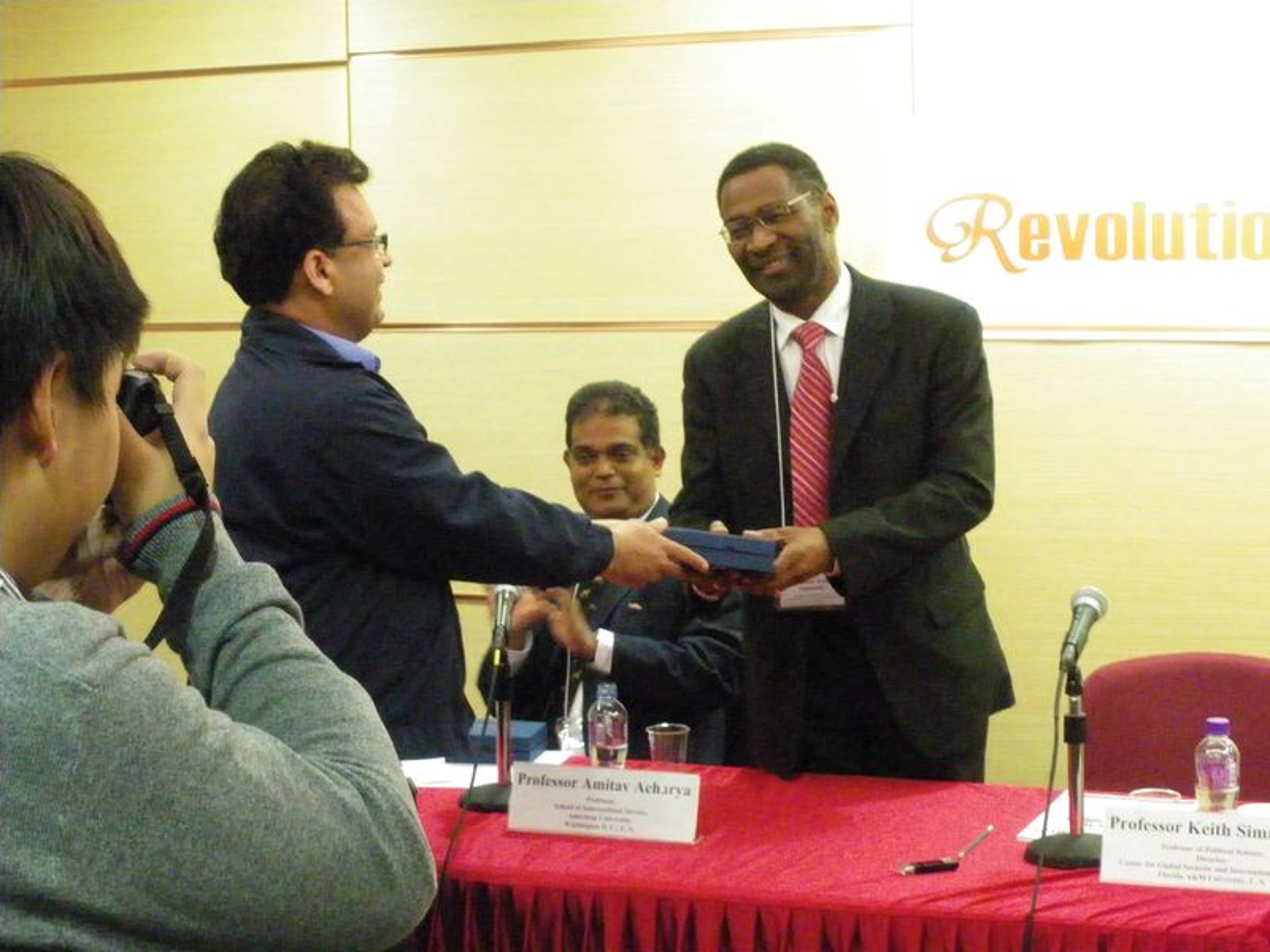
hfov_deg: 31.2
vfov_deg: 23.7
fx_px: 2275
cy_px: 476
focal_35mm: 62
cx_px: 635
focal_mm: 11.1
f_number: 4.6
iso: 1600
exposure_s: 1/30
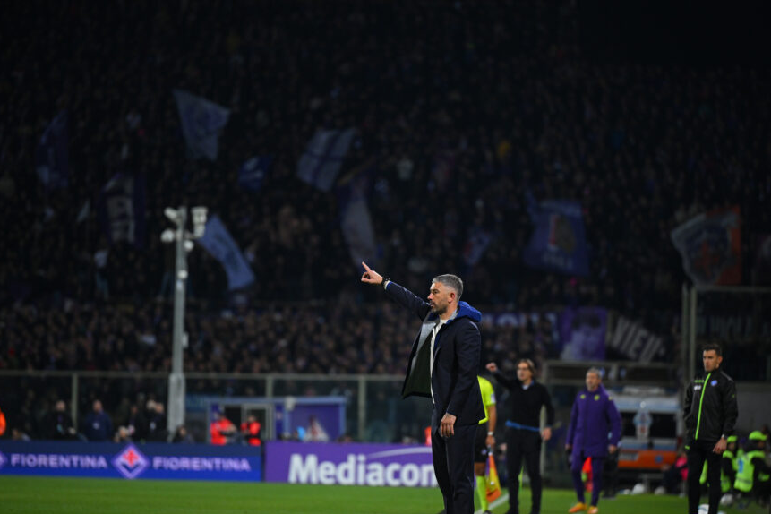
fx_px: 5097
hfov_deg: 8.7
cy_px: 299
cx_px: 426
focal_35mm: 238
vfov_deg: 5.8
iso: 2000
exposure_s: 1/1600
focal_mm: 200
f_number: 2.8
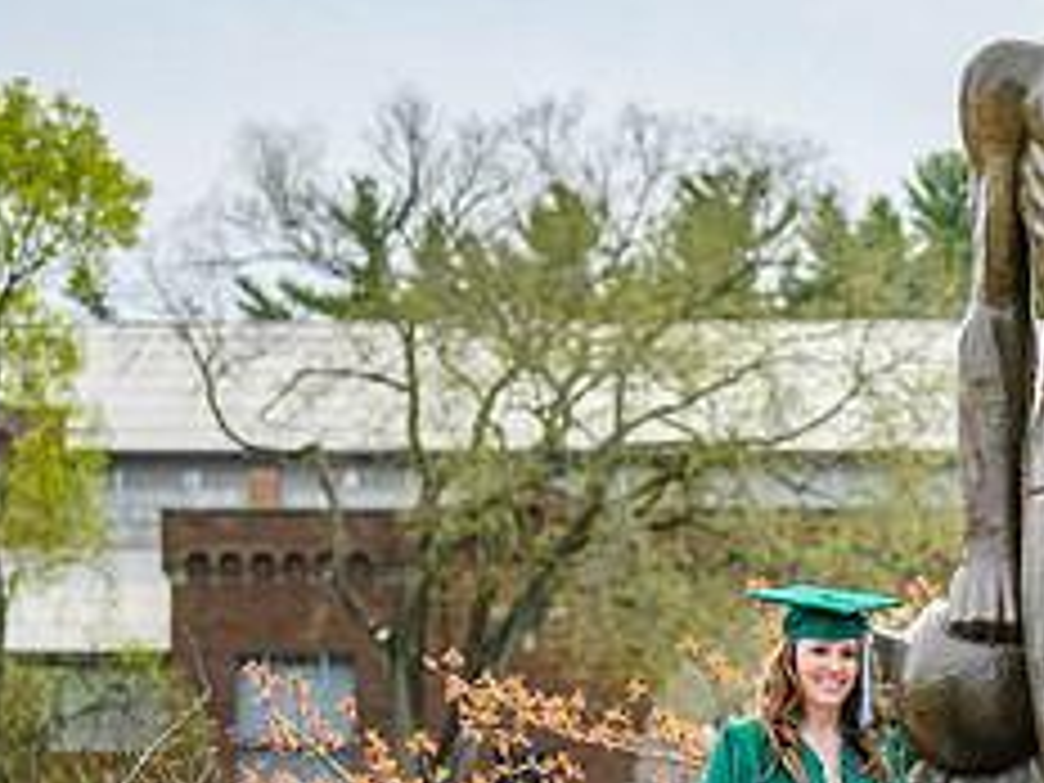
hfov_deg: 9.2
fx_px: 6424
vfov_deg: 7.0
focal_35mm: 213
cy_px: 710
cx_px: 1281
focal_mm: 86
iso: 400
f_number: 4
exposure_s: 1/1600
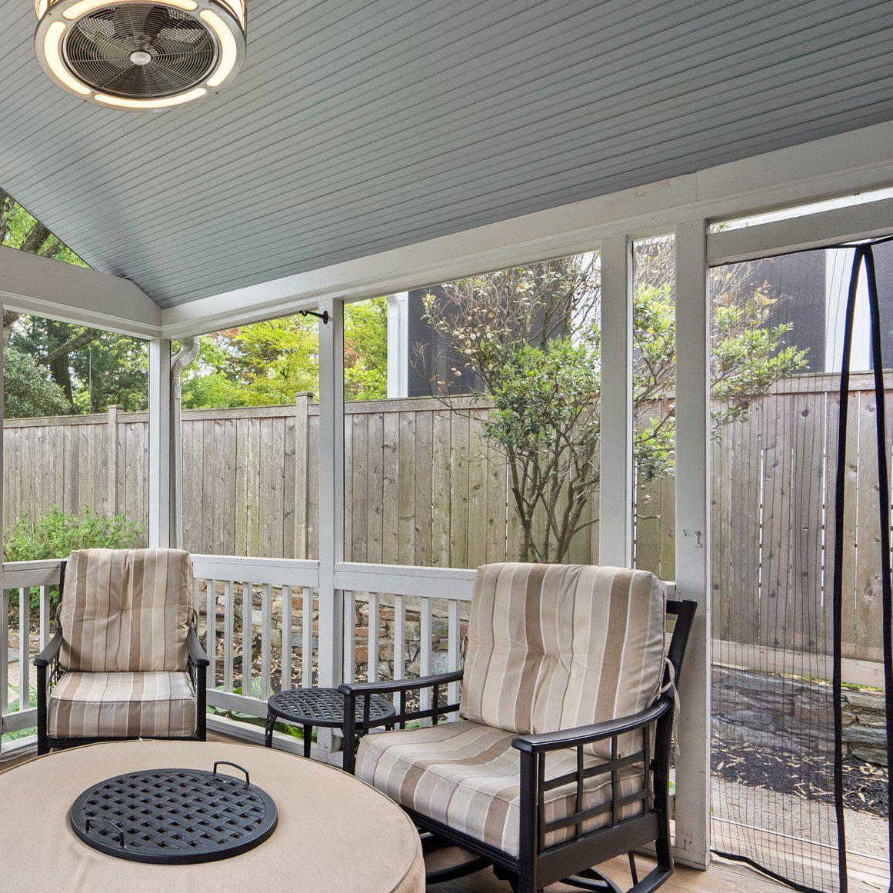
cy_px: 463
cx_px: 161
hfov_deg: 59.2
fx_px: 700
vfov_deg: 65.0
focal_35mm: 24
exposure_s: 1/15
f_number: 8
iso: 640
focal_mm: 16
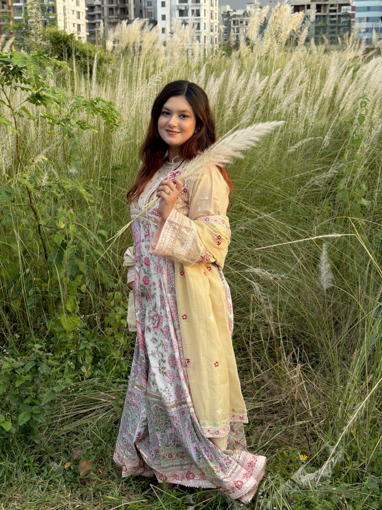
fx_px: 706
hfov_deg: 30.3
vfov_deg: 39.7
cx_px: 191
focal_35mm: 48
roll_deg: -0.1
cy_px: 255
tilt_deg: -14.0
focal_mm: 6.76
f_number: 1.78
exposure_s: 1/496
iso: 64
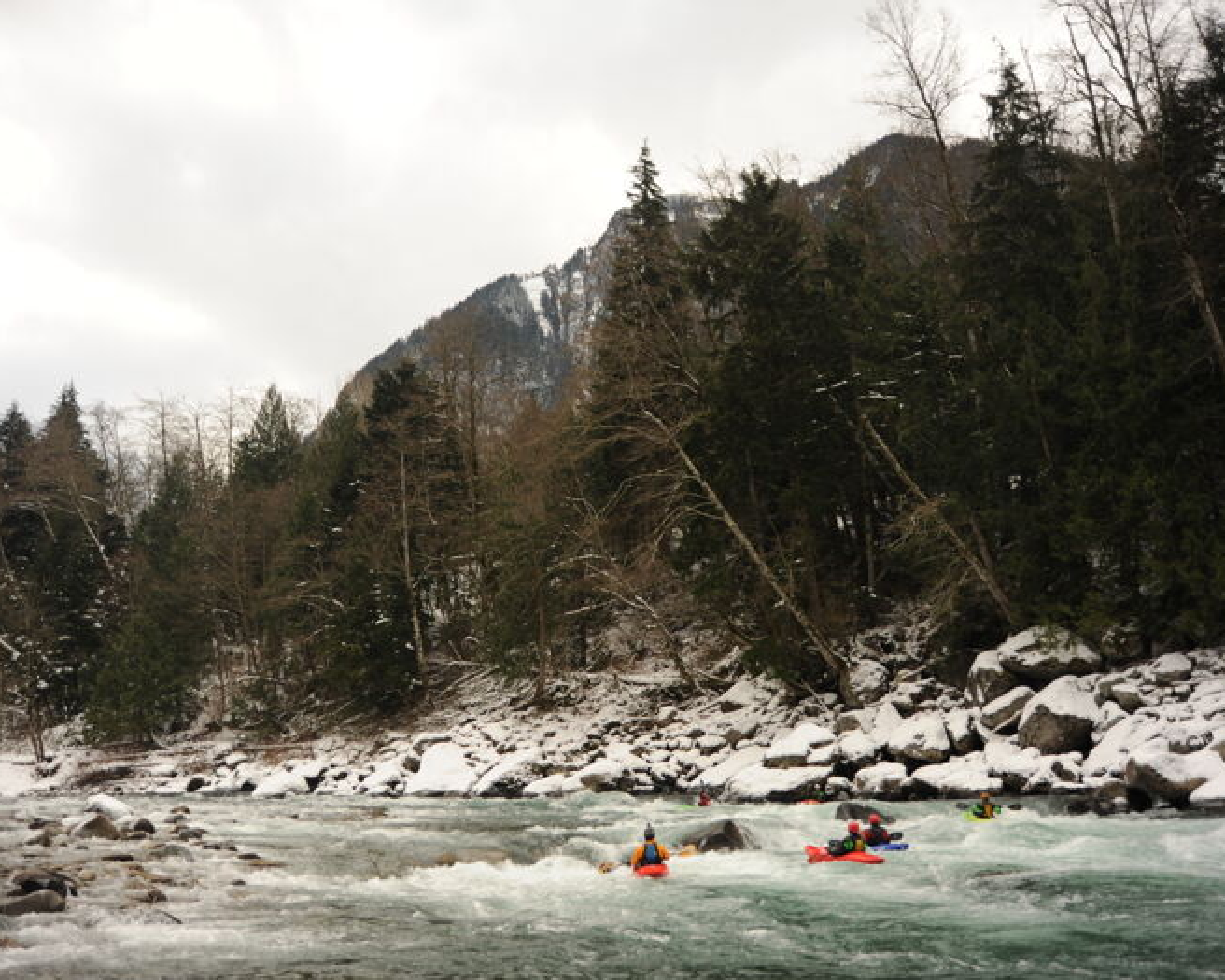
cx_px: 592
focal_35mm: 32
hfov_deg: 55.6
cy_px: 495
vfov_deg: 45.8
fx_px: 1160
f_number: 4
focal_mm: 28
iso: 200
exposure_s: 1/640
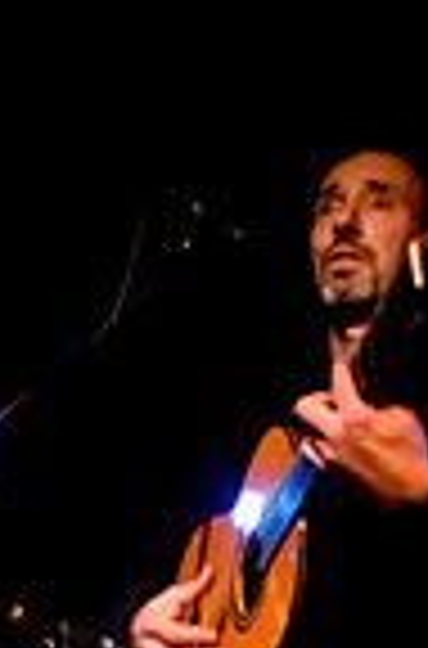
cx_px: 79
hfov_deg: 14.4
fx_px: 1688
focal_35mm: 94
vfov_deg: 20.6
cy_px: 729
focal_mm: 20
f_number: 2.8
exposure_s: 1/60
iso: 800
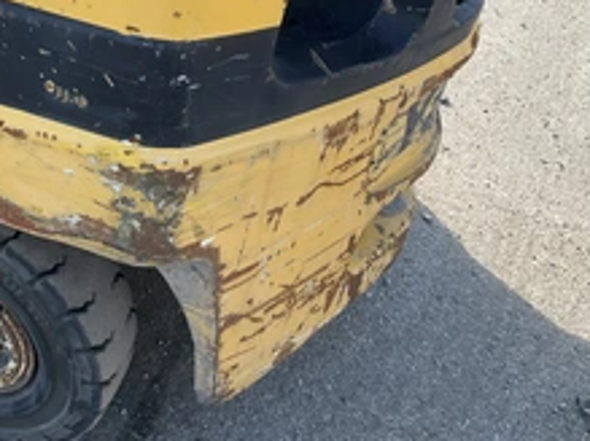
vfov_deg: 26.7
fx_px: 903
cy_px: 56
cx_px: 218
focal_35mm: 53
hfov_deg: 36.0
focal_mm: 3
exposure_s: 1/314
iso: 25
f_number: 1.8
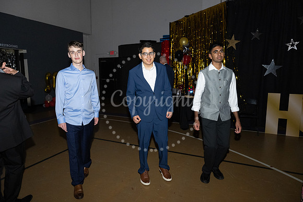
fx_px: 202
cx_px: 152
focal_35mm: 24
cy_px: 101
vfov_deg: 53.2
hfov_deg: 73.7
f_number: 5.6
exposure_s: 1/125
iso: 6400
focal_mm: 24
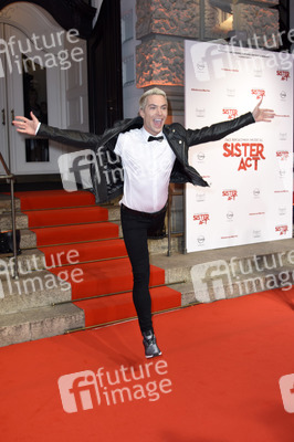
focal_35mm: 42
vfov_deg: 46.4
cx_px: 147
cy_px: 221
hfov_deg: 31.8
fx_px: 515
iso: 800
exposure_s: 1/250
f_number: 5.6
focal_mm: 42
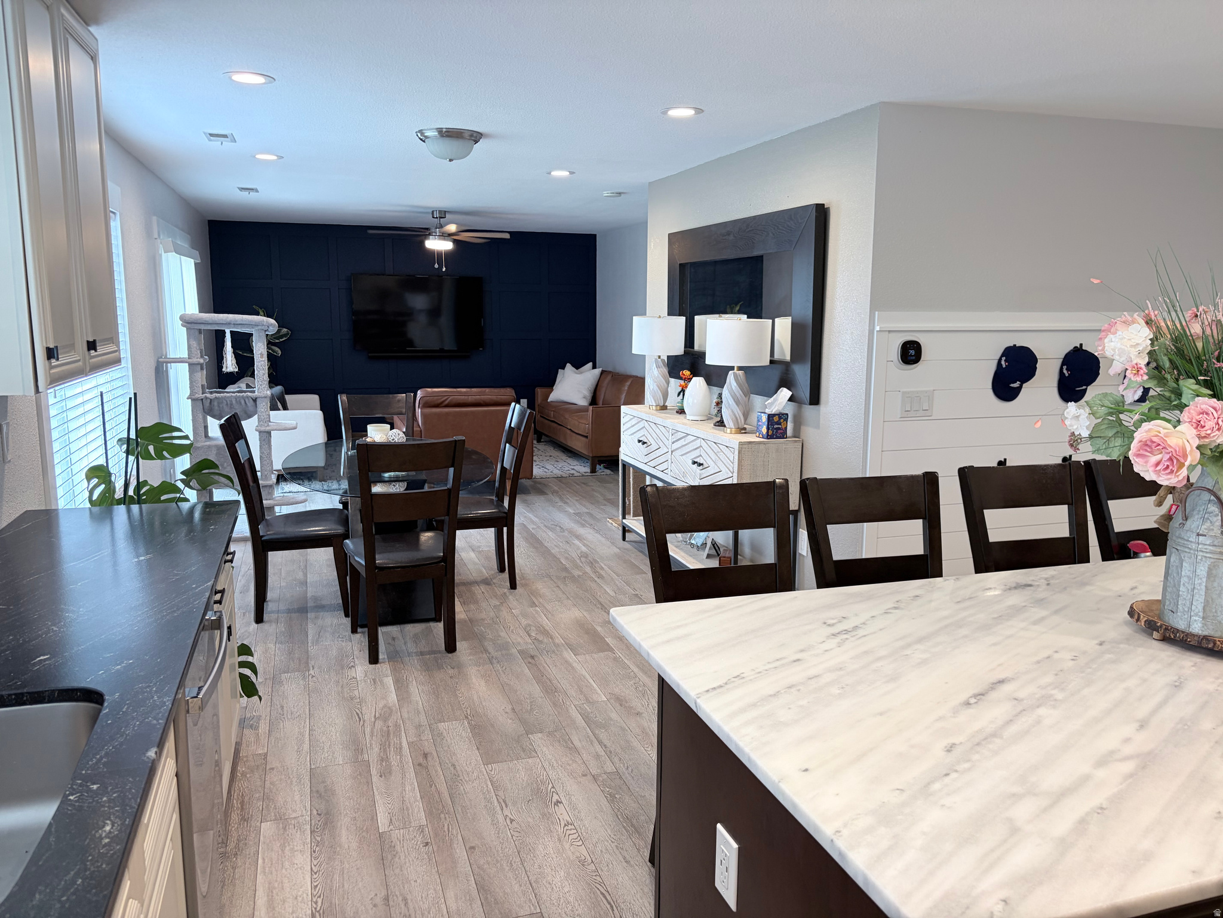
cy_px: 459
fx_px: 919
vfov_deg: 53.1
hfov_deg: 67.3
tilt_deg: -9.0
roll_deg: +0.0
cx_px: 612
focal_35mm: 26
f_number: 1.6
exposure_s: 1/60
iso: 100
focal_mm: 5.96
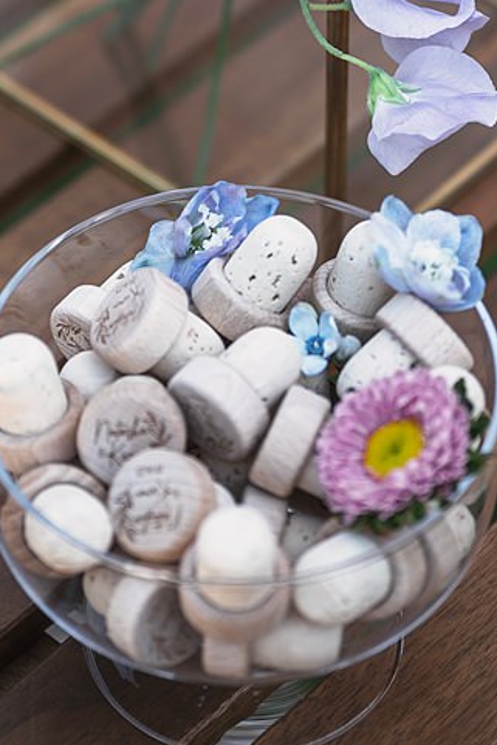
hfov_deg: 8.8
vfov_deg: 13.0
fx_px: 3228
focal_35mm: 156
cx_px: 142
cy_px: -2
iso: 50
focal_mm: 50
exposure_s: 1/500
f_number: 1.8
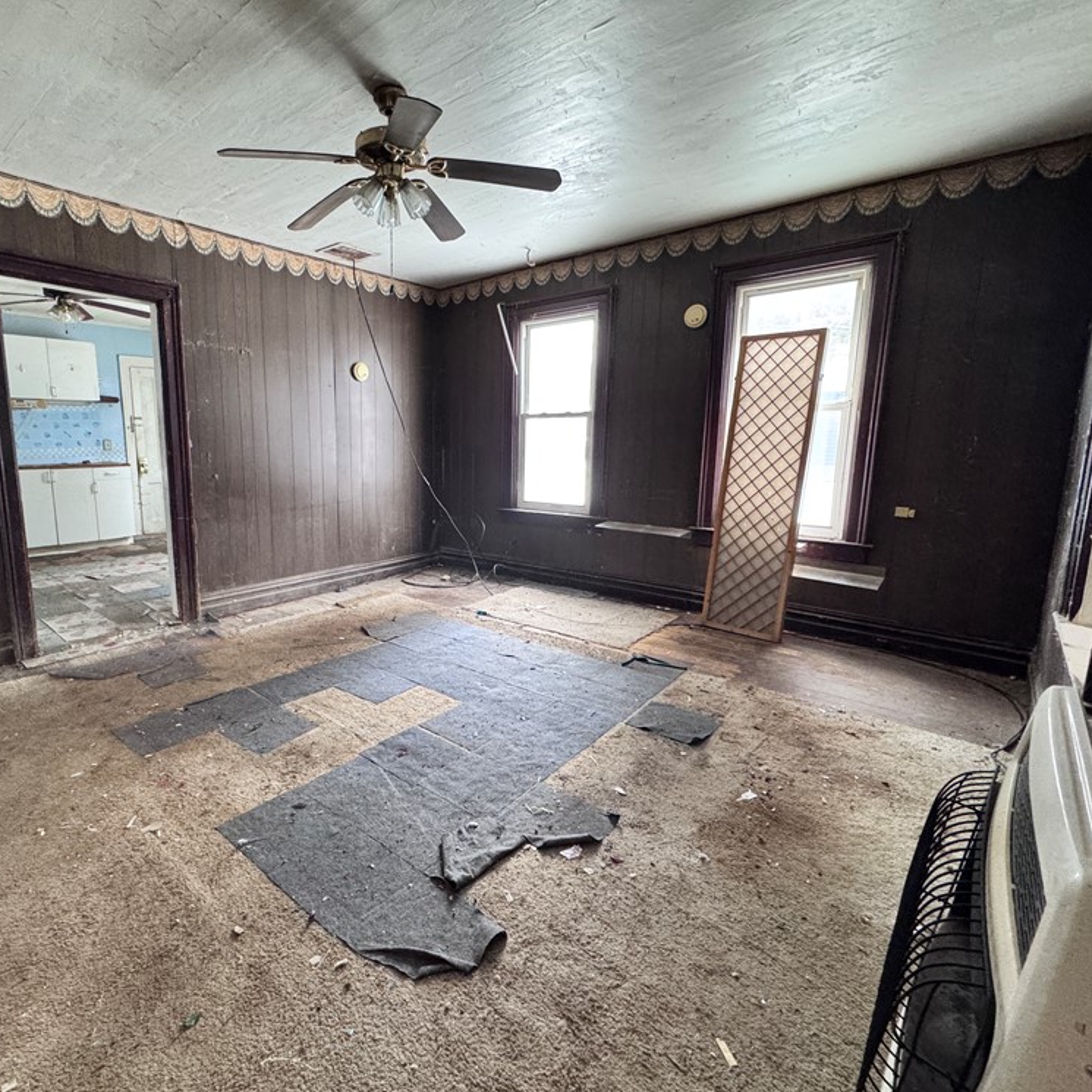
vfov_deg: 84.0
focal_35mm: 17
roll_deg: -0.2
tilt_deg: -10.8
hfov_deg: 82.7
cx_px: 425
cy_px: 538
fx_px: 607
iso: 500
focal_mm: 2.22
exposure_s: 1/60
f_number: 2.2
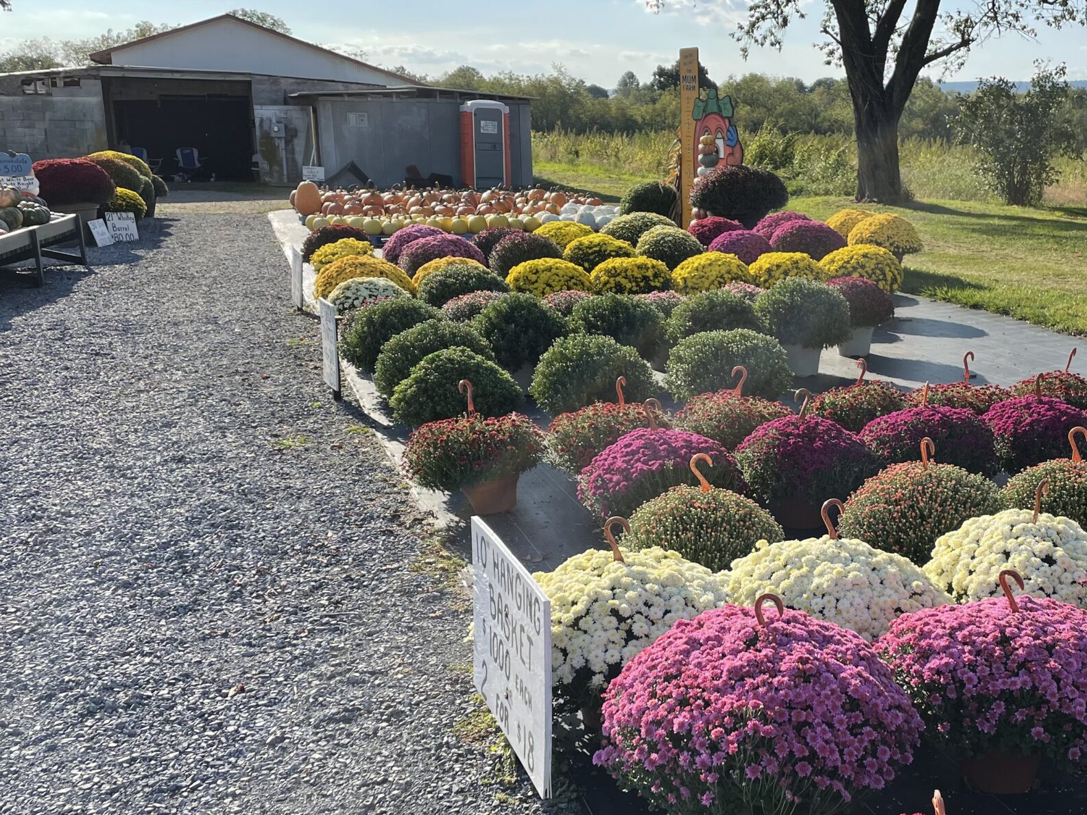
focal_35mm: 42
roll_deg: -0.4
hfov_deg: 43.9
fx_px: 1319
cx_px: 763
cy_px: 459
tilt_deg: -14.2
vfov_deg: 34.3
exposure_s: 1/2451
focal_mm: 4.2
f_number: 1.6
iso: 32
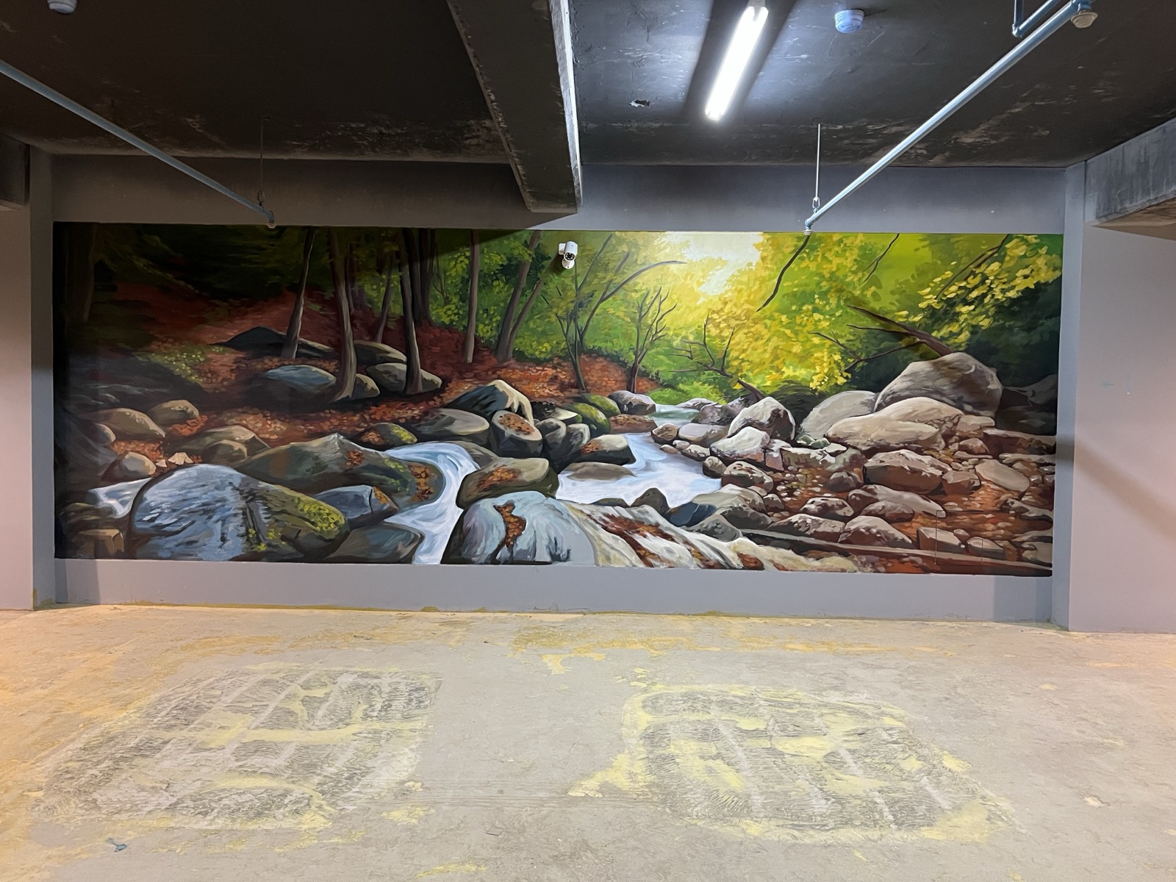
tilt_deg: -2.1
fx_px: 883
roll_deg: -0.8
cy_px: 441
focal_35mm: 26
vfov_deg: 53.1
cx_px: 588
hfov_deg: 67.3
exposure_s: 1/40
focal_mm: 5.7
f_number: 1.5
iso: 400
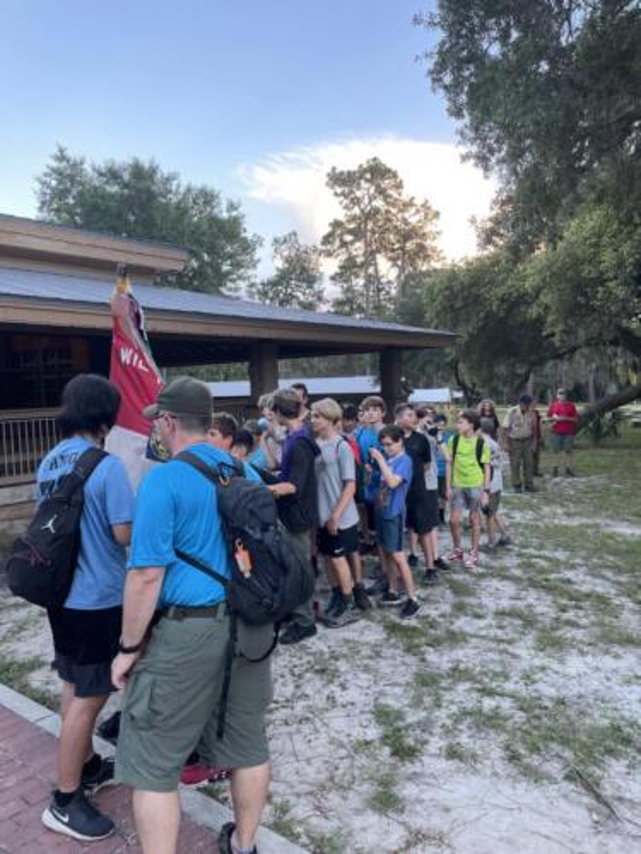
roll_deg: +3.2
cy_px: 427
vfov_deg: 67.3
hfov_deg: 53.1
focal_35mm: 26
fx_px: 642
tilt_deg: -2.2
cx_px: 320
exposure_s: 1/121
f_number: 1.6
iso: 125
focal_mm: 4.2
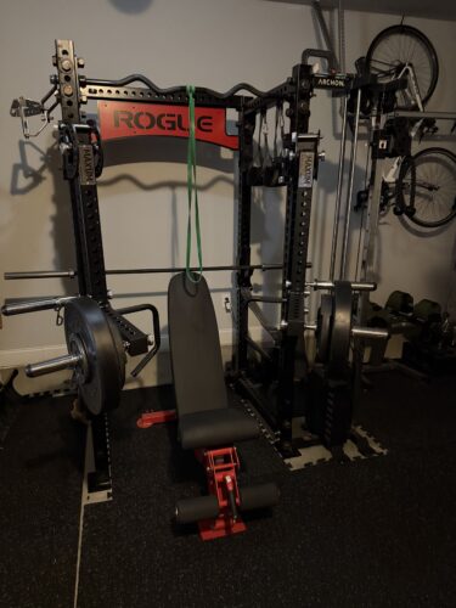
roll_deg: +0.8
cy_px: 304
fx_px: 422
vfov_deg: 71.6
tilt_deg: -14.1
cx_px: 228
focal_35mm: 24
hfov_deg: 56.8
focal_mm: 6.76
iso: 1600
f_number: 1.78
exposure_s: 1/30
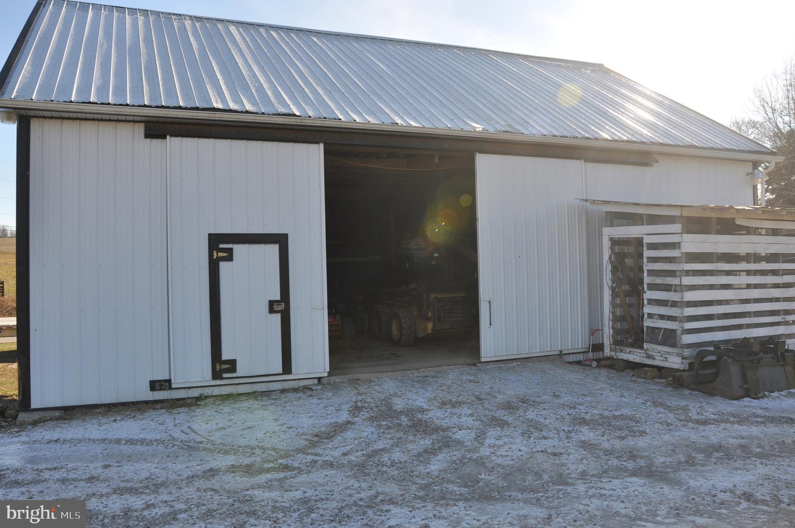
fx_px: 595
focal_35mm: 27
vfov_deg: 47.8
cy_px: 264
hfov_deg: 67.4
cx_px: 398
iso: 200
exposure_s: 1/250
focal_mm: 18
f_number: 9
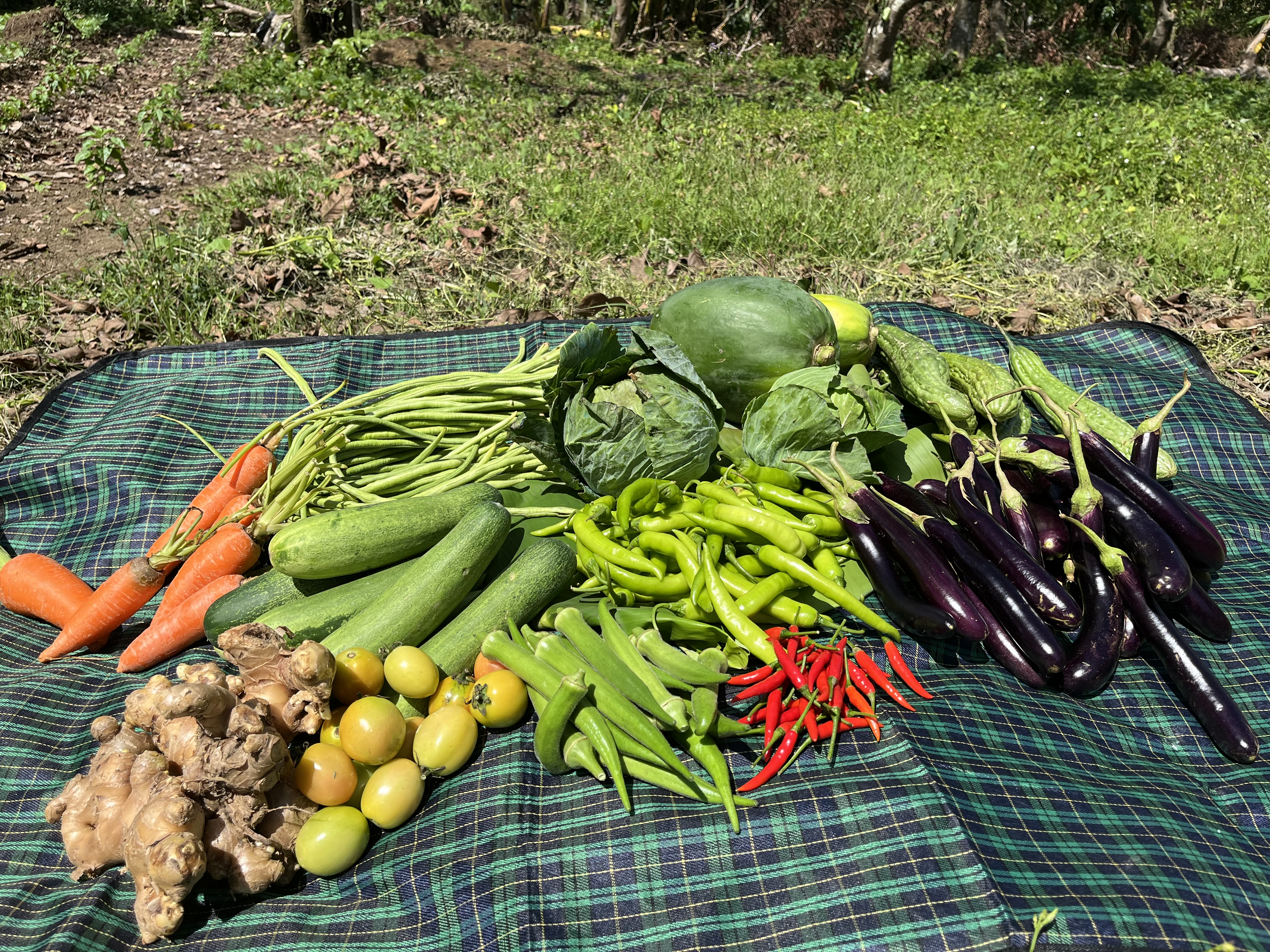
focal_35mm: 26
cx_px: 635
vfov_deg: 53.1
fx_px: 954
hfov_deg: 67.3
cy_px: 476
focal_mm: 5.1
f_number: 1.6
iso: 50
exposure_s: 1/3745
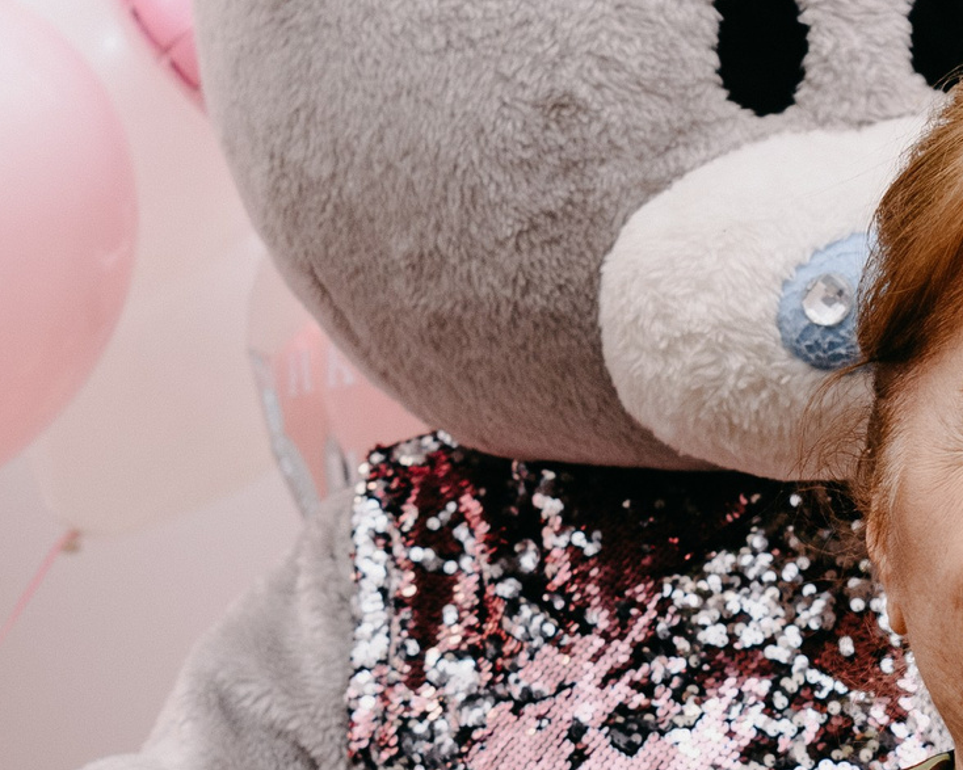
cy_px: 676
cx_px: 611
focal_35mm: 119
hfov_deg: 16.1
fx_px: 3391
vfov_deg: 12.9
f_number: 4
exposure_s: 1/160
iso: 320
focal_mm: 29
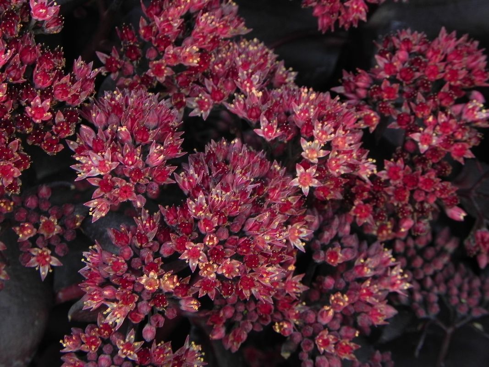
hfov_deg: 10.7
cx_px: 244
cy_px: 184
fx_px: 2599
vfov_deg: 8.1
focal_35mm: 184
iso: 160
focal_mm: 32.7
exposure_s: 1/13
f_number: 5
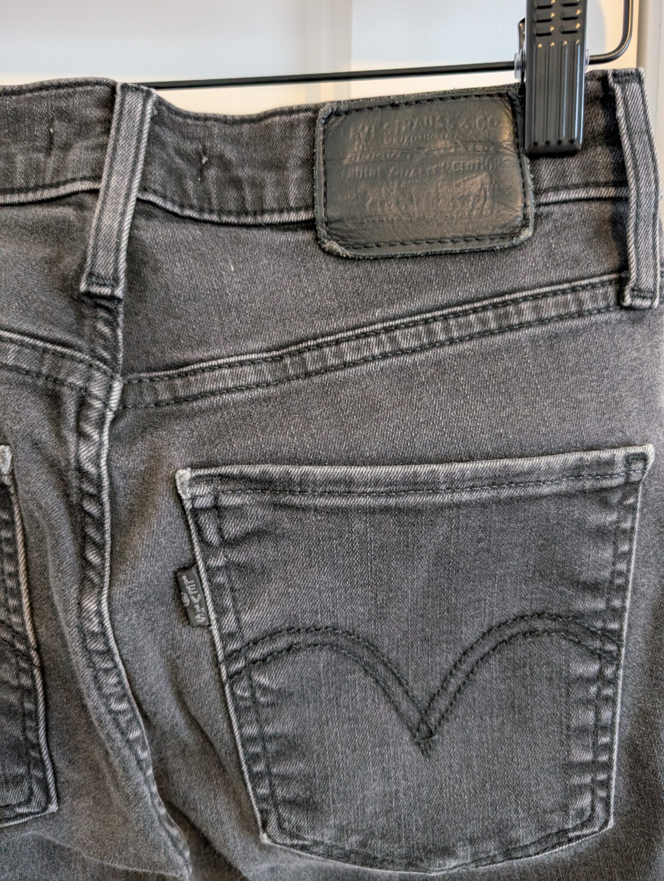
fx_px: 612
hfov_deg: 56.9
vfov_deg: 71.5
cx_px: 332
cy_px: 440
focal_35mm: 24
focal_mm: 6.9
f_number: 1.68
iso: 1254
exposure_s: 1/120
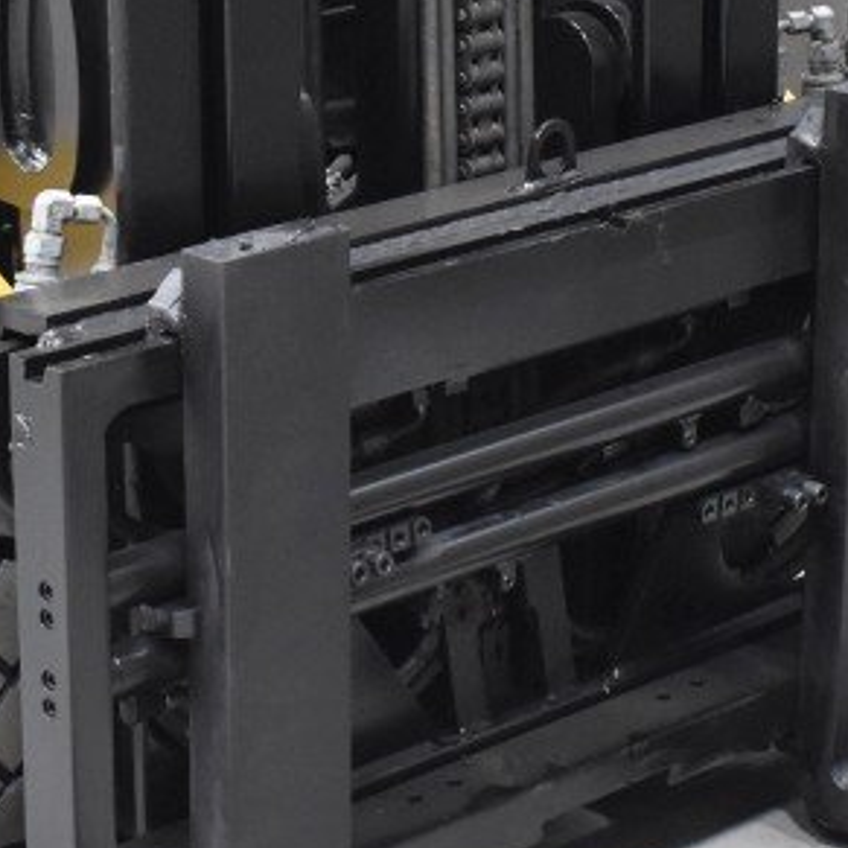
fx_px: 3492
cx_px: 434
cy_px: 373
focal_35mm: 126
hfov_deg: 13.8
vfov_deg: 13.8
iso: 1600
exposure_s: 1/30
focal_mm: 24
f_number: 4.5
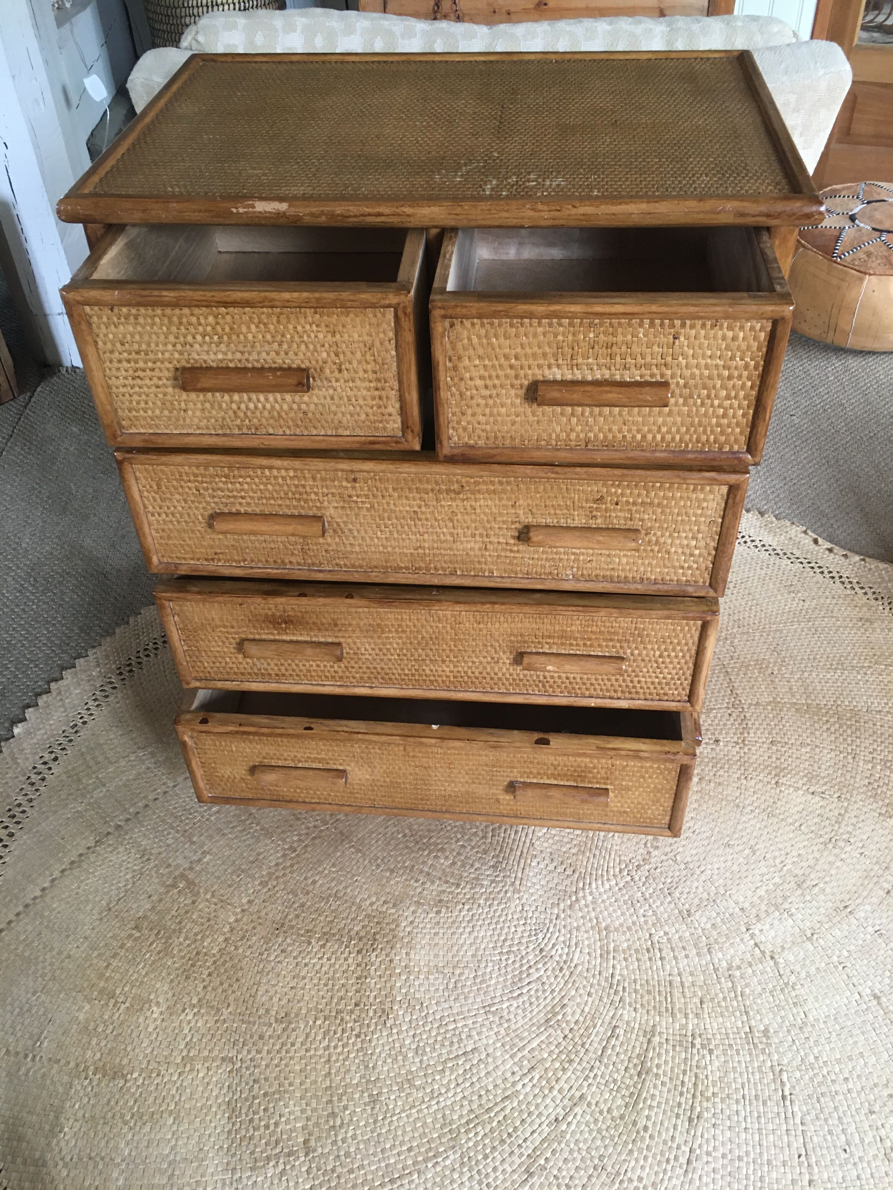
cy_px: 595
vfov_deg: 61.7
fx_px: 997
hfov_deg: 48.2
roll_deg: +1.8
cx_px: 446
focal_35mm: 29
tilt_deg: -41.5
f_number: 2.2
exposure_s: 1/33
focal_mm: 4.15
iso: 160
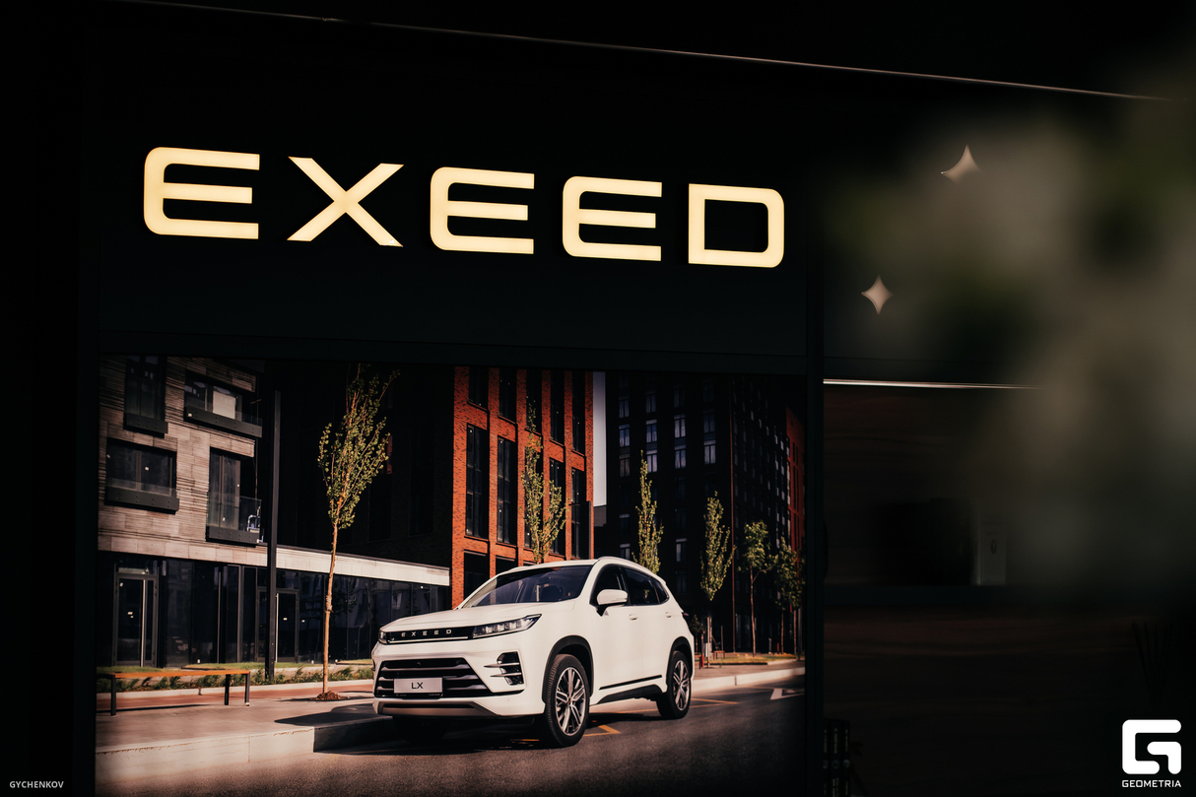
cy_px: 398
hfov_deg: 23.9
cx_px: 598
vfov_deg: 16.1
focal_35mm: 85
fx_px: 2823
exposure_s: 1/500
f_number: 2.8
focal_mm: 85
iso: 200
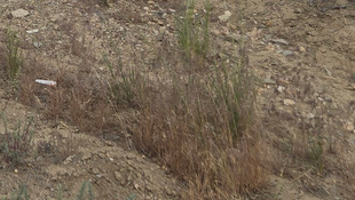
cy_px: -328
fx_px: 1168
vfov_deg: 8.7
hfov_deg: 17.1
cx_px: 60
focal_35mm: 124
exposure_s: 1/1869
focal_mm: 5.4
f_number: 1.8
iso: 25
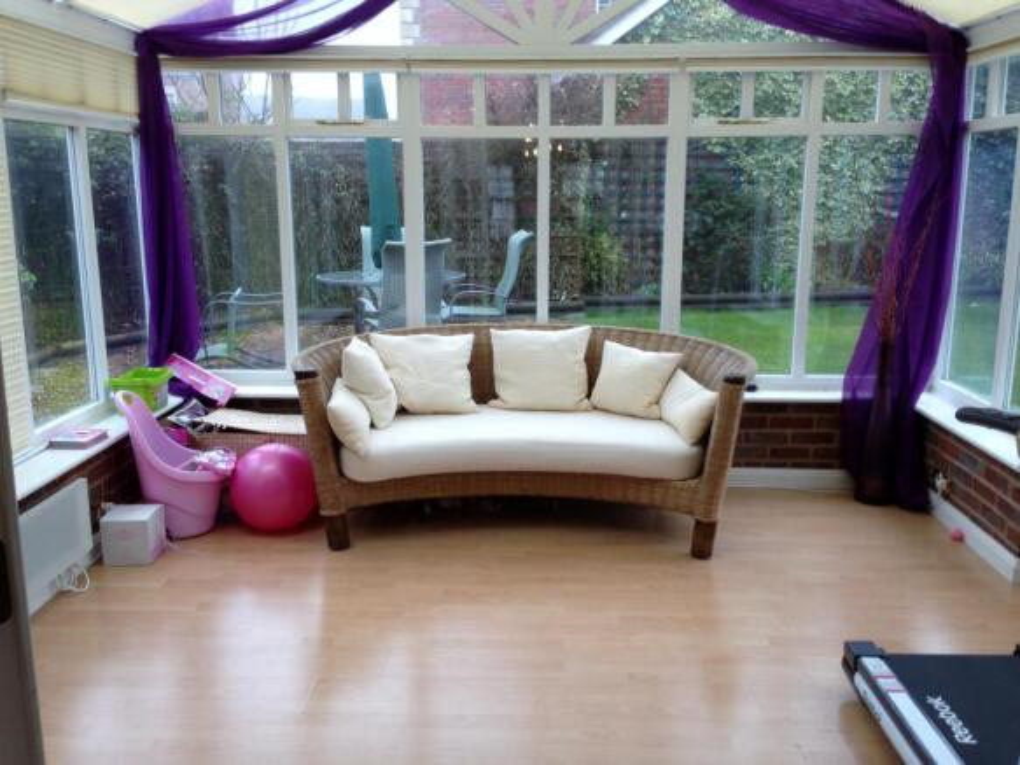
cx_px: 510
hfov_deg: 55.4
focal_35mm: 33
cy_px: 382
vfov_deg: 42.9
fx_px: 972
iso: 50
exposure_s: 1/30
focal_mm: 4.13
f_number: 2.4
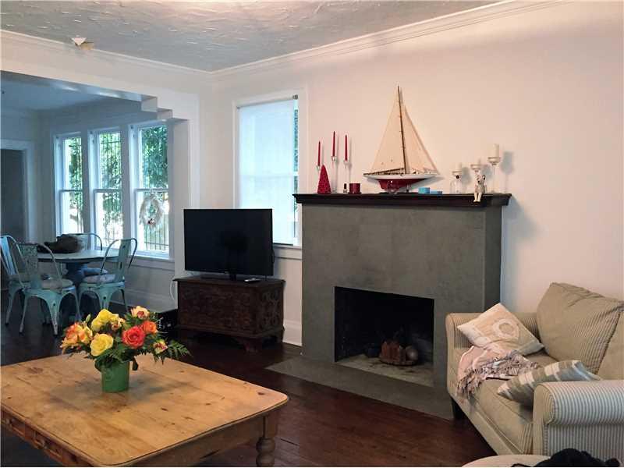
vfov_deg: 48.2
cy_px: 234
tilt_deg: -3.3
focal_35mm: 29
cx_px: 312
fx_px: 523
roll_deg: +2.2
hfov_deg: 61.7
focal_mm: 4.15
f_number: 2.2
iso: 250
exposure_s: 1/30
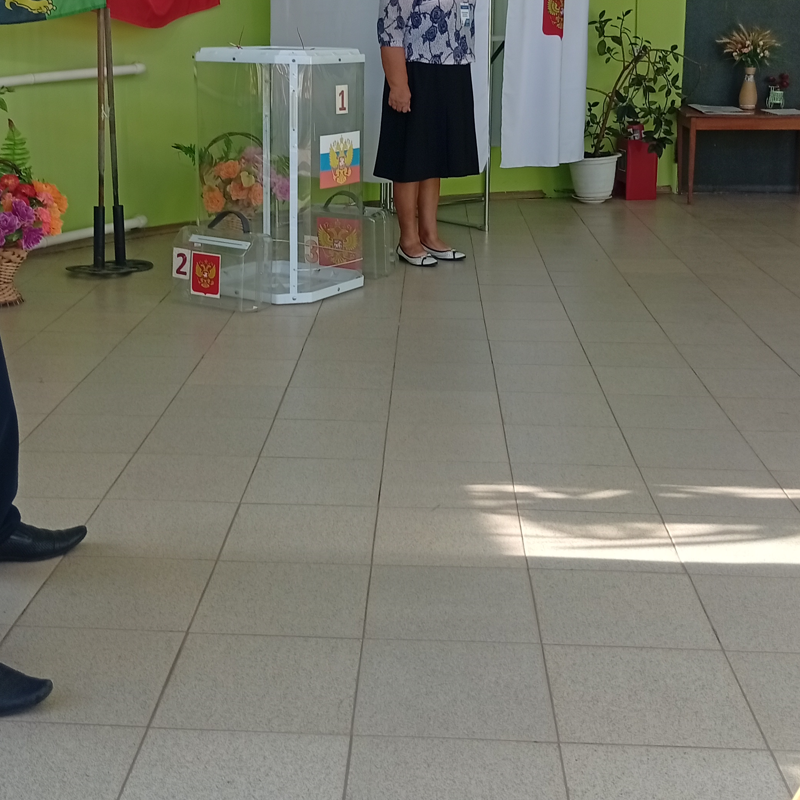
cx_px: 356
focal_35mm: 47
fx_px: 1229
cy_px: 276
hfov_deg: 36.0
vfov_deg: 35.7
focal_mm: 3.84
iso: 51
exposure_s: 1/115
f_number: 1.8
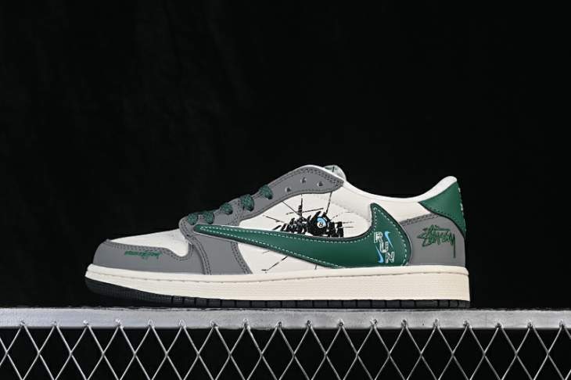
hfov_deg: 27.0
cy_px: 190
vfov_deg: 18.2
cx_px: 286
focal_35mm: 75
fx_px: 1189
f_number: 8
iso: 160
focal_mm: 50
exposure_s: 1/80
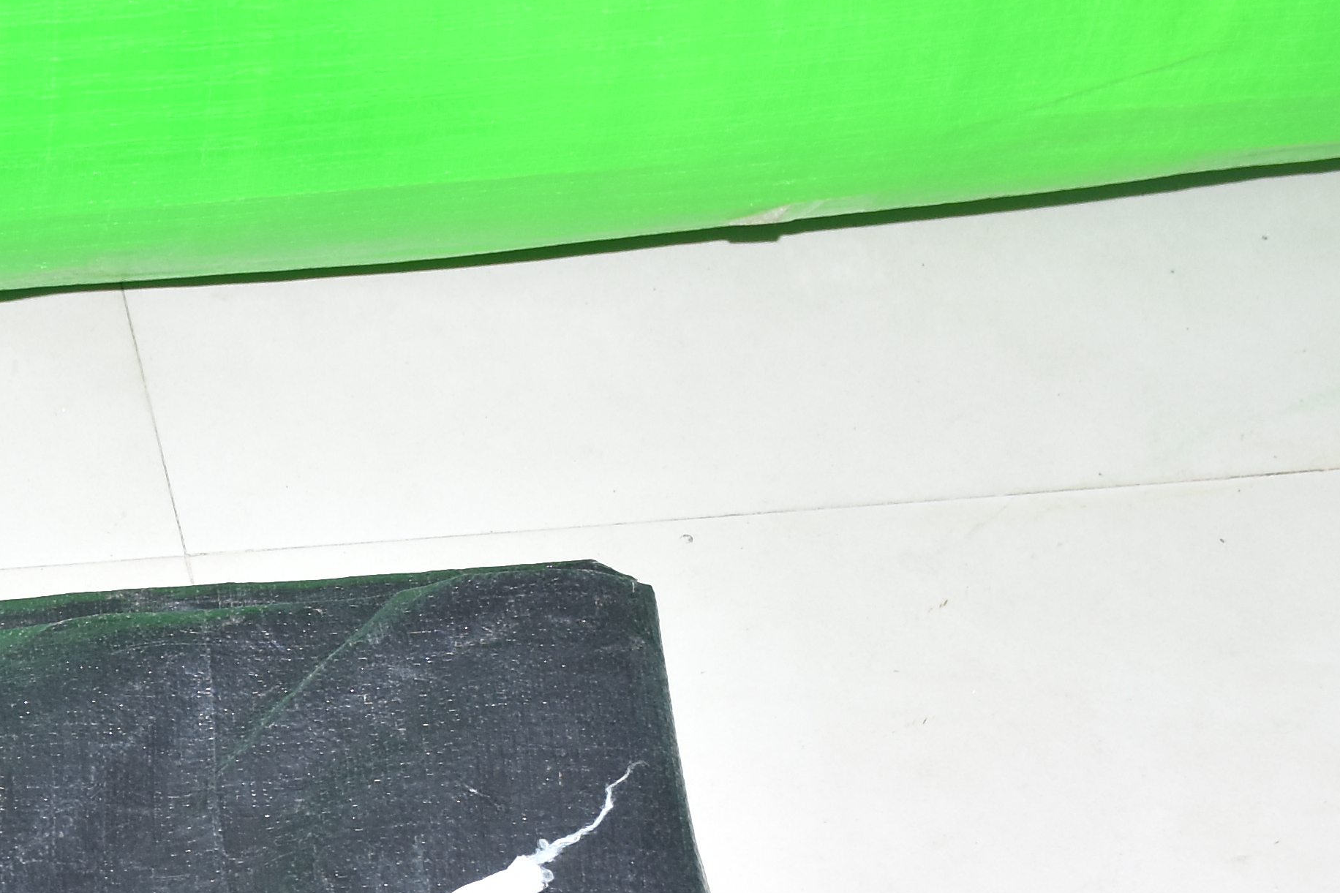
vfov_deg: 10.0
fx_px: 4936
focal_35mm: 133
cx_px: -112
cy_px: 1329
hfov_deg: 15.1
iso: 500
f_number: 5.6
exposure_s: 1/125
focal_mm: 27
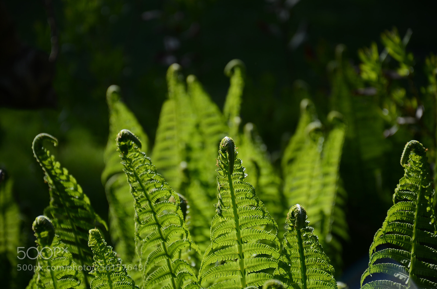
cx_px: 218
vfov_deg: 8.7
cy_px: 144
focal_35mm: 158
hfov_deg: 13.1
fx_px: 1908
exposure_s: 1/400
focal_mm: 105
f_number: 5.6
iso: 100
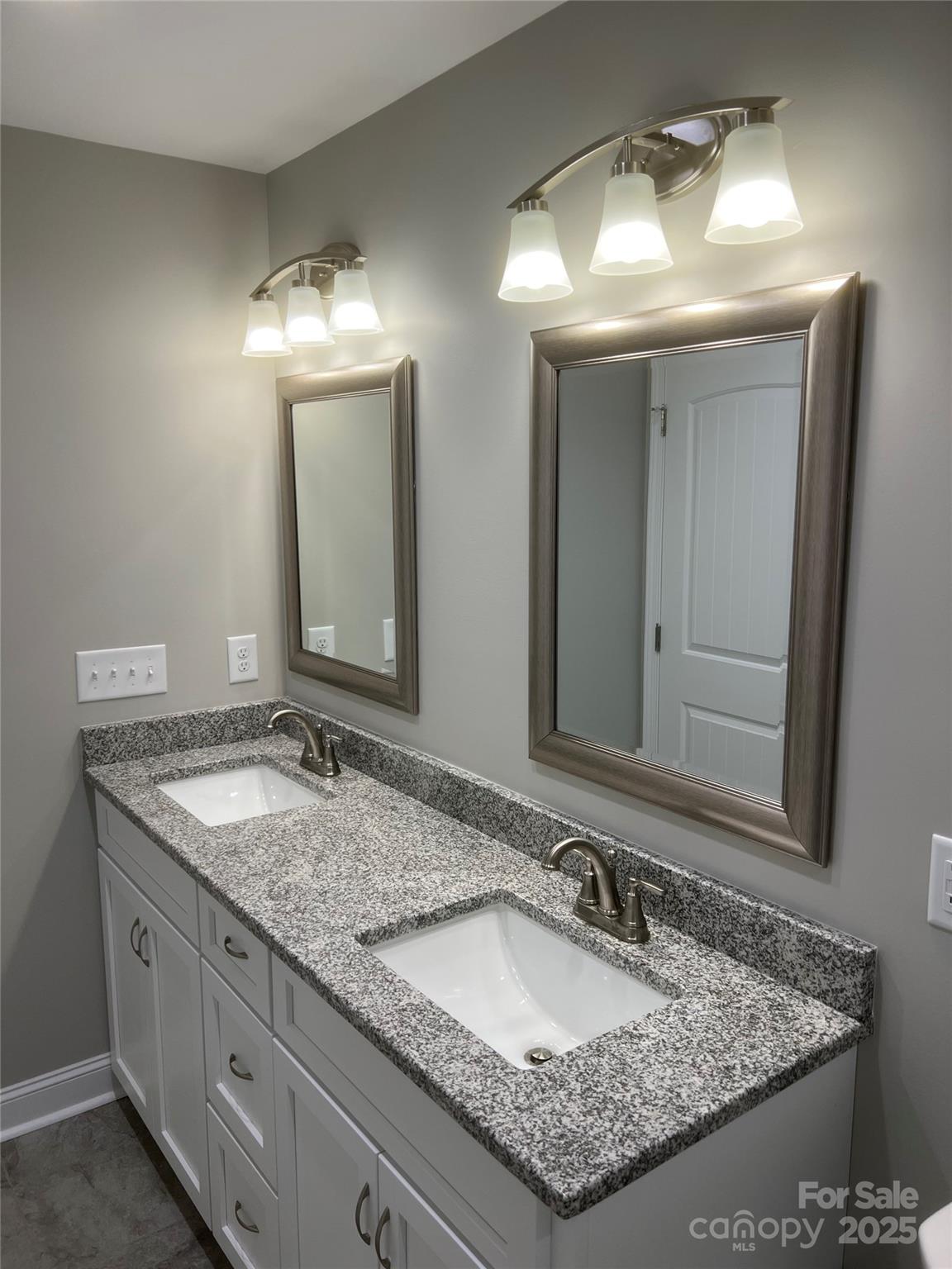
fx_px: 953
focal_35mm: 26
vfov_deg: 67.3
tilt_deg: -9.1
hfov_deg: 53.1
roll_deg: -0.2
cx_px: 476
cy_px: 634
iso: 50
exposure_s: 1/208
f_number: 1.5
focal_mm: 5.7
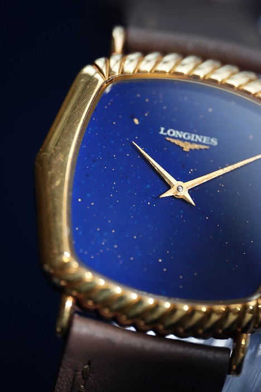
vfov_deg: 19.4
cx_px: 130
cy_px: 196
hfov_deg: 13.1
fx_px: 1141
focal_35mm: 105
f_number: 2.8
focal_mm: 105
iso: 4000
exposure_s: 1/250
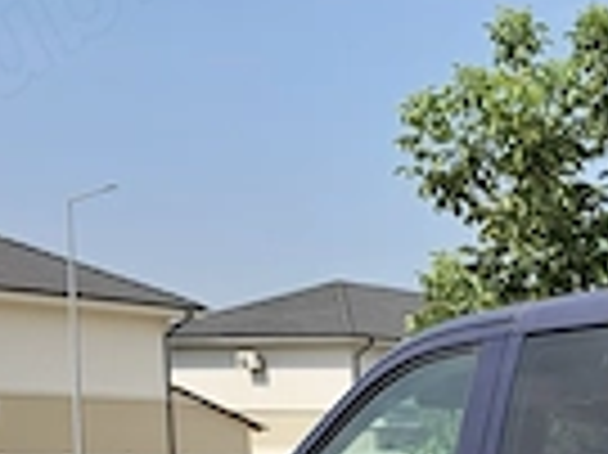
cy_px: 665
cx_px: 1126
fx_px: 1790
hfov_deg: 16.0
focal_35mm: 102
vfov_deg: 13.7
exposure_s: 1/1053
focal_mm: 6.3
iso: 10
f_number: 1.7
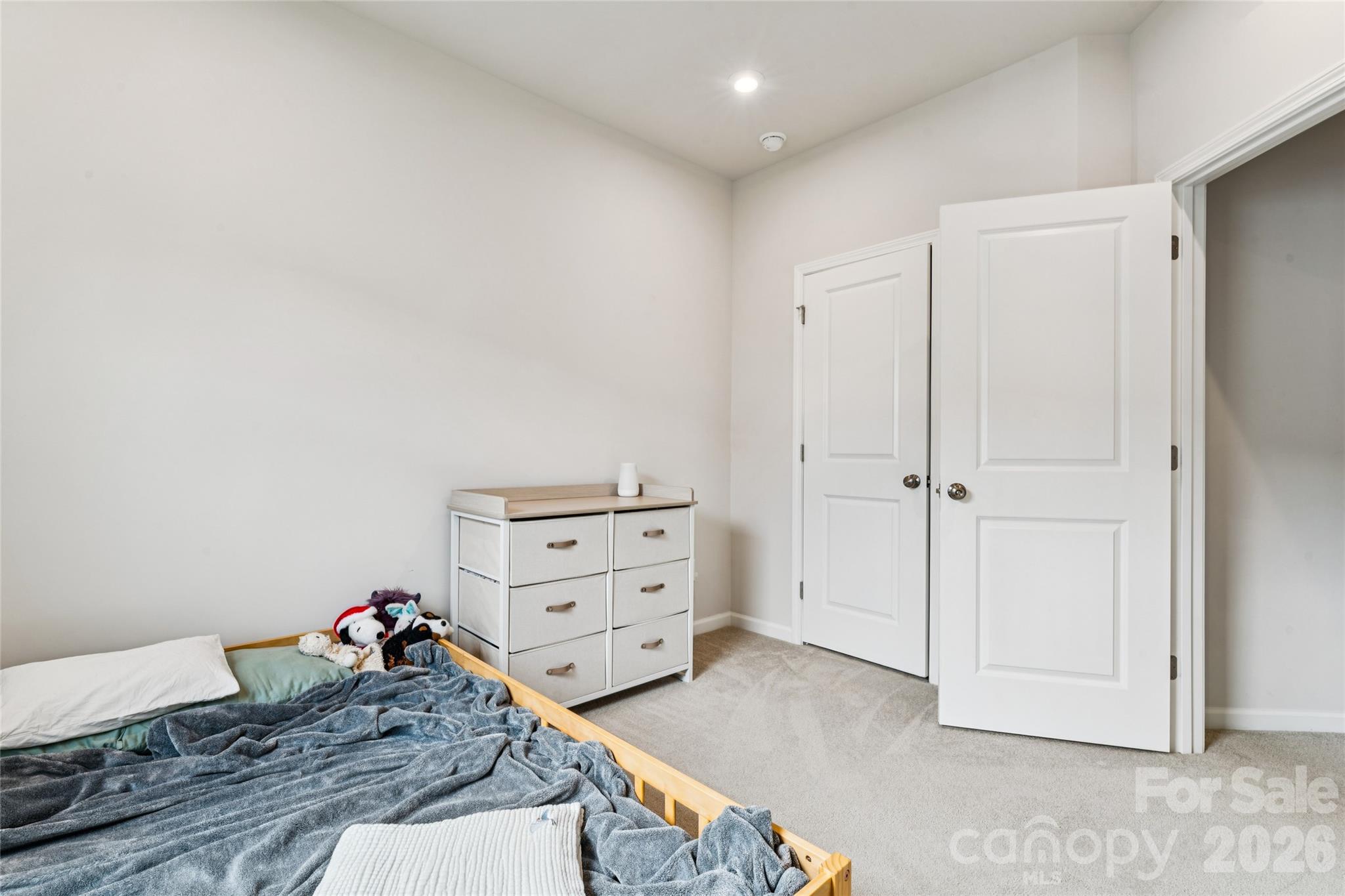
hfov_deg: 95.3
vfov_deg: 72.4
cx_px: 672
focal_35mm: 16
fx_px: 613
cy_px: 448
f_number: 13
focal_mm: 16.4
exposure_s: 1/3.33
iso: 100
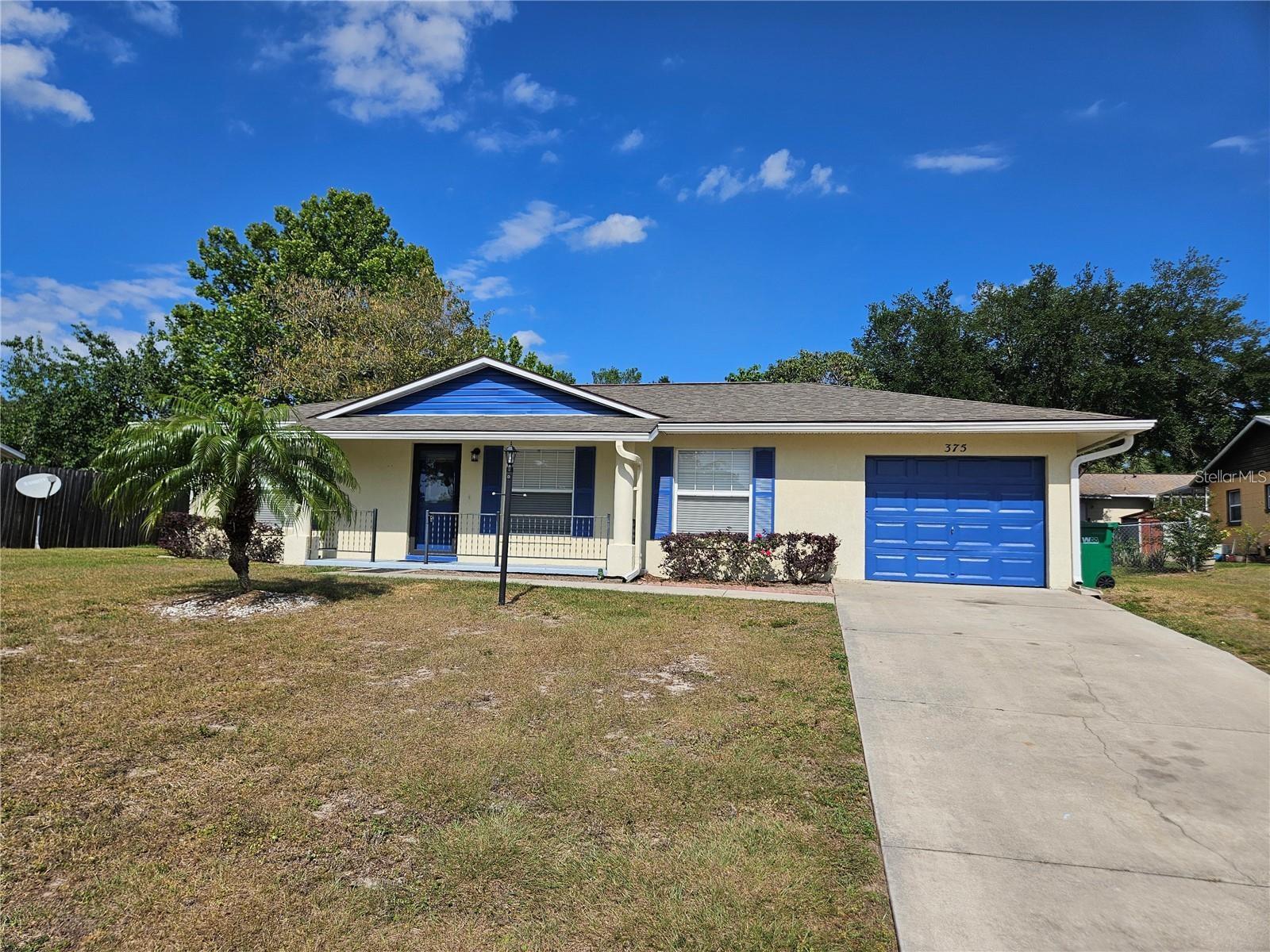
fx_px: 844
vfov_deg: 58.9
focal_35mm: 23
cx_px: 635
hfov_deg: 73.9
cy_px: 476
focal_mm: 5.4
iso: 25
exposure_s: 1/3177
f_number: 1.8
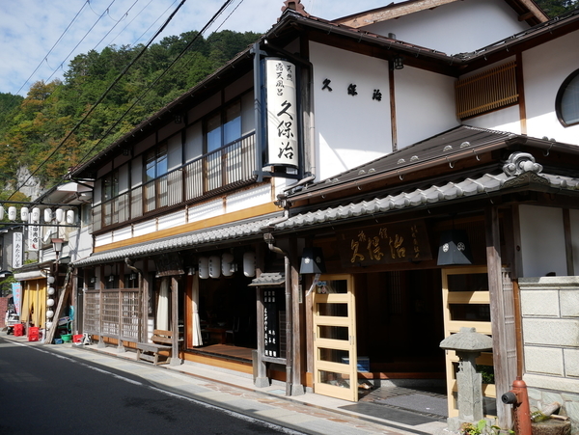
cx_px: 290
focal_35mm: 36
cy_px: 218
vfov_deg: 39.7
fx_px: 603
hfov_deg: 51.3
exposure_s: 1/400
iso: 200
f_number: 7.1
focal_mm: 18
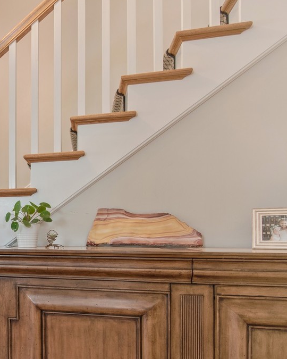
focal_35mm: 36
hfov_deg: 34.3
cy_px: 221
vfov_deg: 49.9
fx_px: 382
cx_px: -44
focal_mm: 16
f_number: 8
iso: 200
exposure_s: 1/2.5
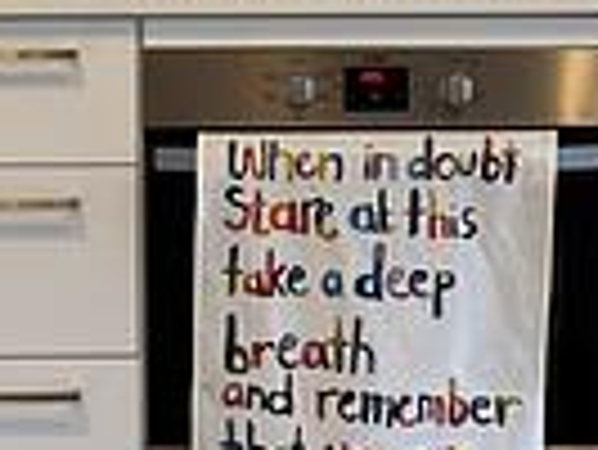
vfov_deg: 12.1
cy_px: -25
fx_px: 2092
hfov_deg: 16.3
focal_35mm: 121
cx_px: 297
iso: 125
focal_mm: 5.1
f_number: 1.6
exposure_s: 1/100
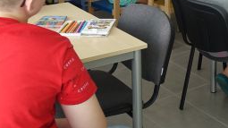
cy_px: -9
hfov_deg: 25.4
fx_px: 477
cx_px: 232
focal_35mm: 79
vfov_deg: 14.9
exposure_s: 1/80
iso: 125
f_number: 2.8
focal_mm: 10.91
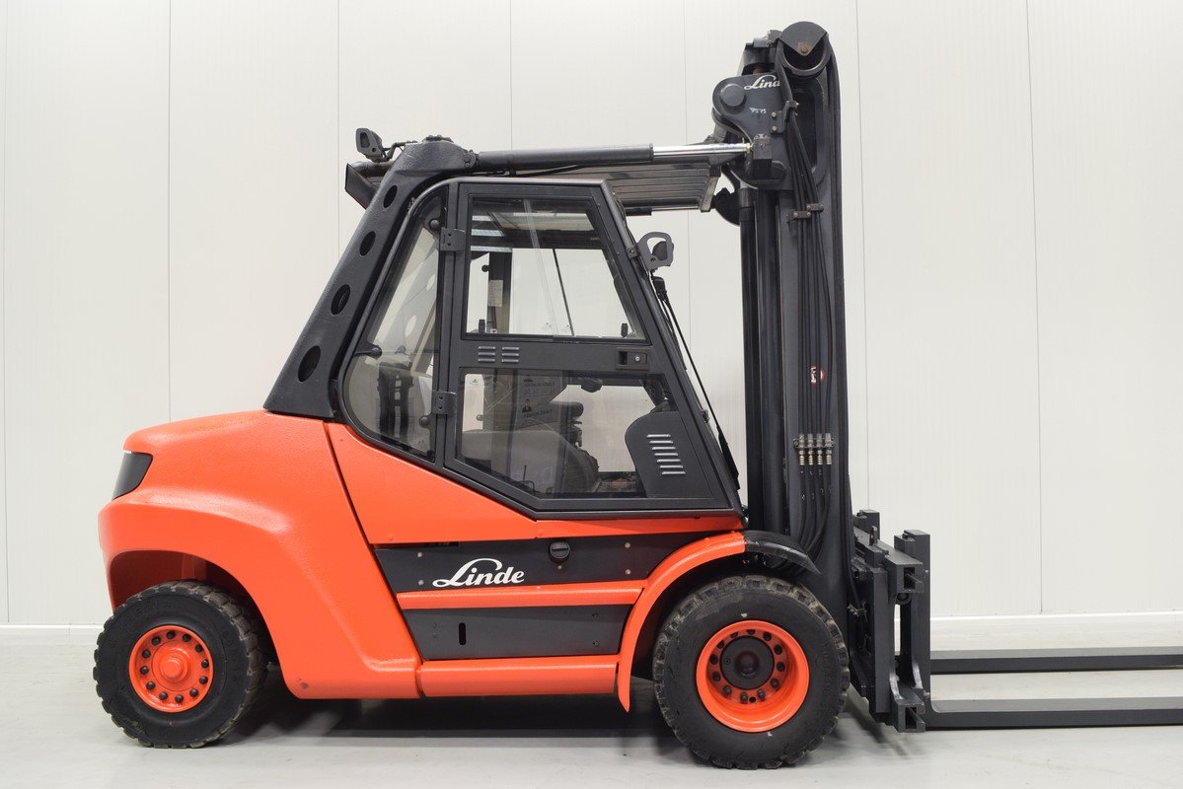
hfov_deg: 57.2
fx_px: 1085
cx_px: 592
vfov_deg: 40.0
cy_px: 394
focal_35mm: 33
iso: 800
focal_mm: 22
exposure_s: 1/13
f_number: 7.1
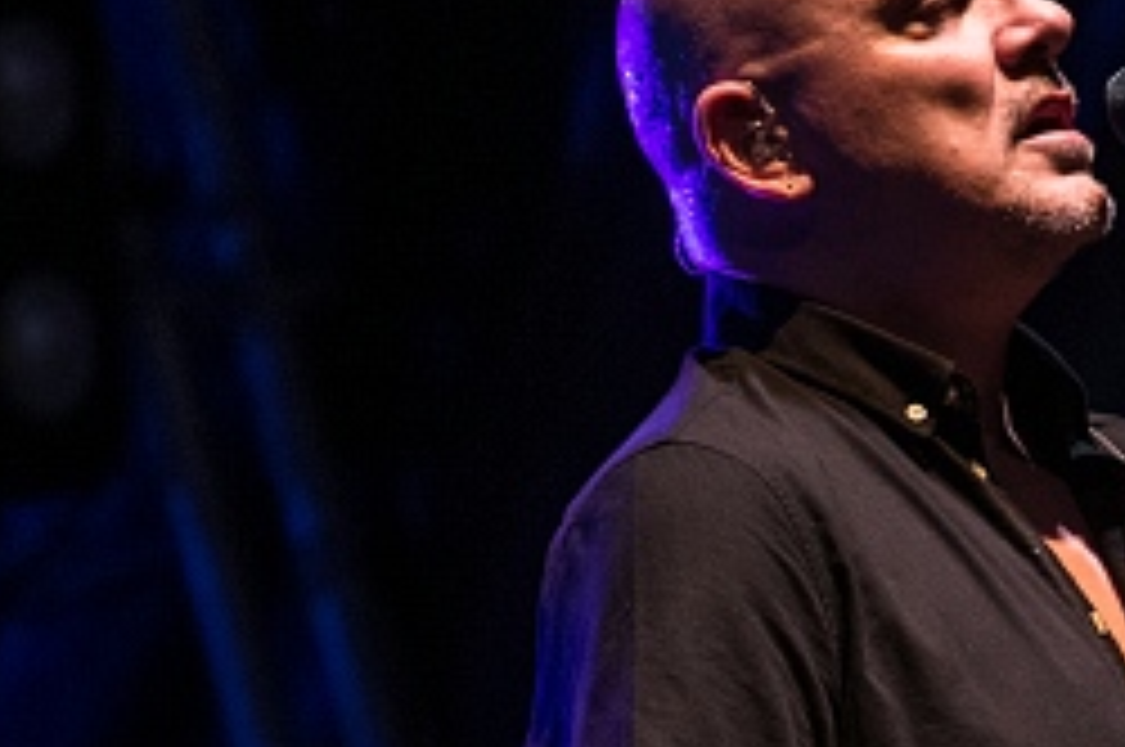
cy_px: 837
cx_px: 1480
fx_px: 24312
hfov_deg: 2.6
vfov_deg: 1.8
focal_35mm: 779
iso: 1250
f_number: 2.8
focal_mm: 180
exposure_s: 1/100
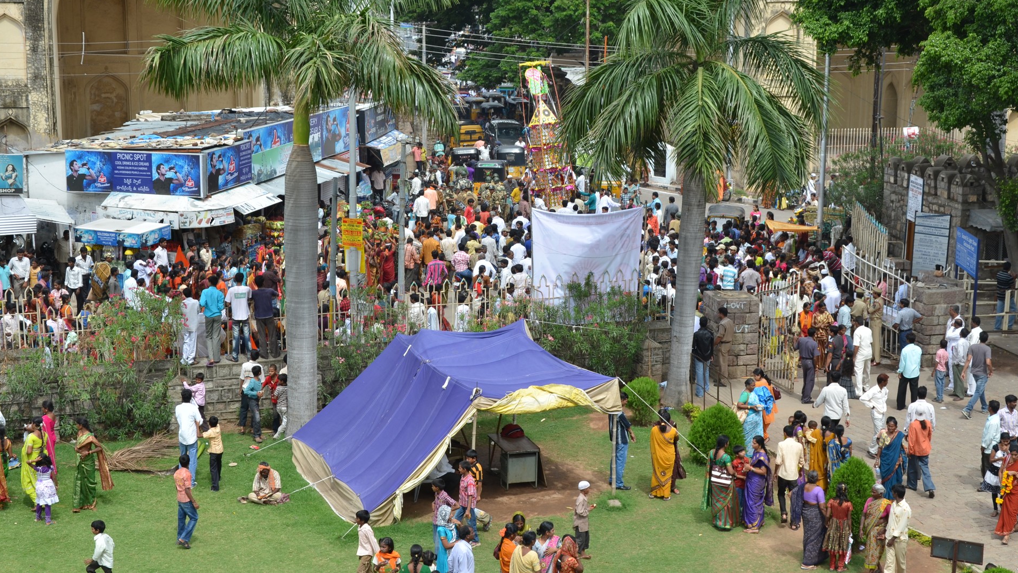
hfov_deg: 37.5
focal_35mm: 56
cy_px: 259
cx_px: 510
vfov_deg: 21.6
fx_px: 1499
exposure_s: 1/250
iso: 125
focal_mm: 35
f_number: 9
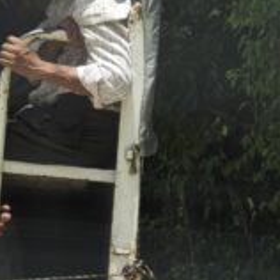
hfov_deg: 2.5
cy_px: 266
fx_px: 6287
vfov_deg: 2.6
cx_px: -58
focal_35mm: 687
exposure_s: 1/731
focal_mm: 19.4
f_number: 2.5
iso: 50
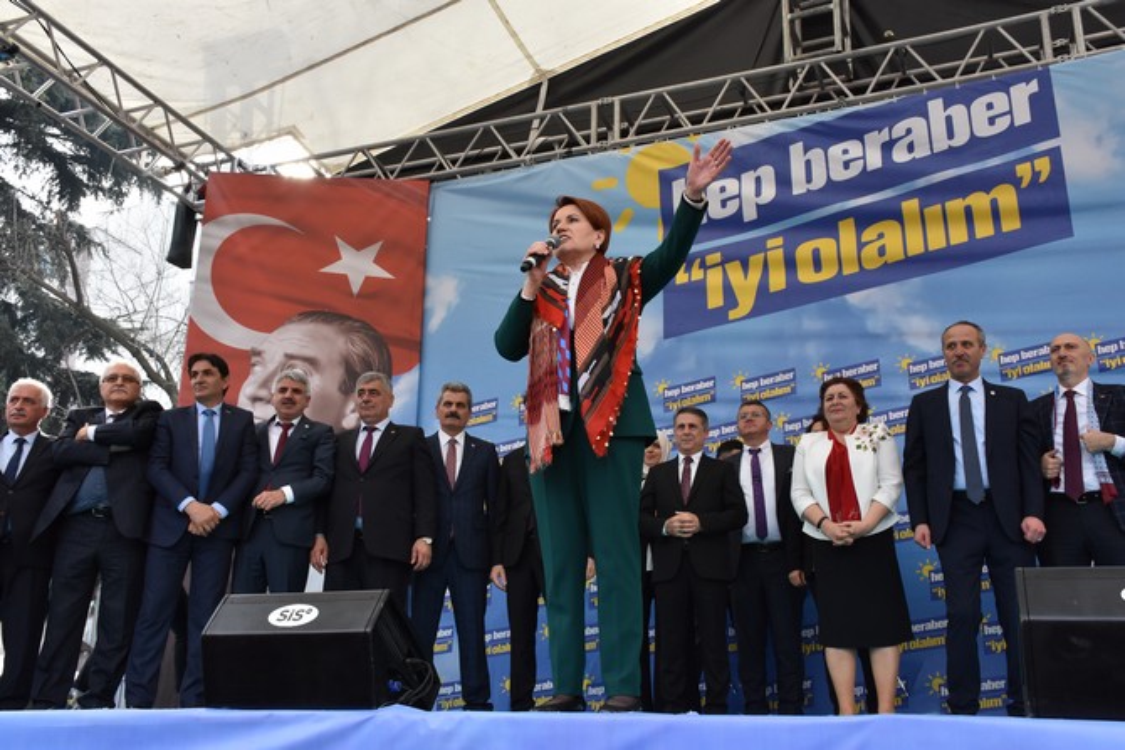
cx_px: 562
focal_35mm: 36
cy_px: 375
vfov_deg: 36.9
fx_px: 1125
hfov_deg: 53.1
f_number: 9
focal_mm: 24
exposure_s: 1/320
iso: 800
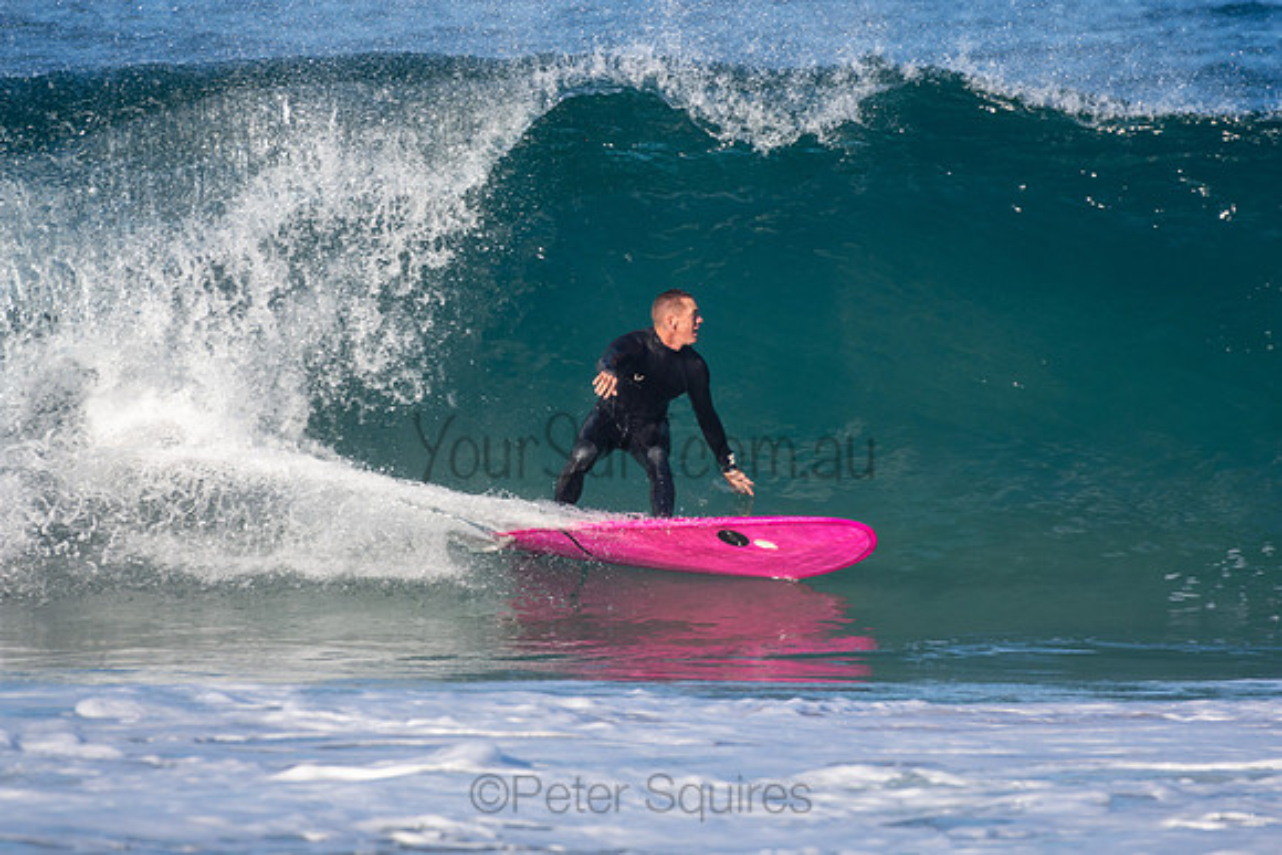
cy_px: 428
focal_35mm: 750
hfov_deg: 2.7
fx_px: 26713
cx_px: 641
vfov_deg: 1.8
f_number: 5.6
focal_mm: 500
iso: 320
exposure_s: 1/1250
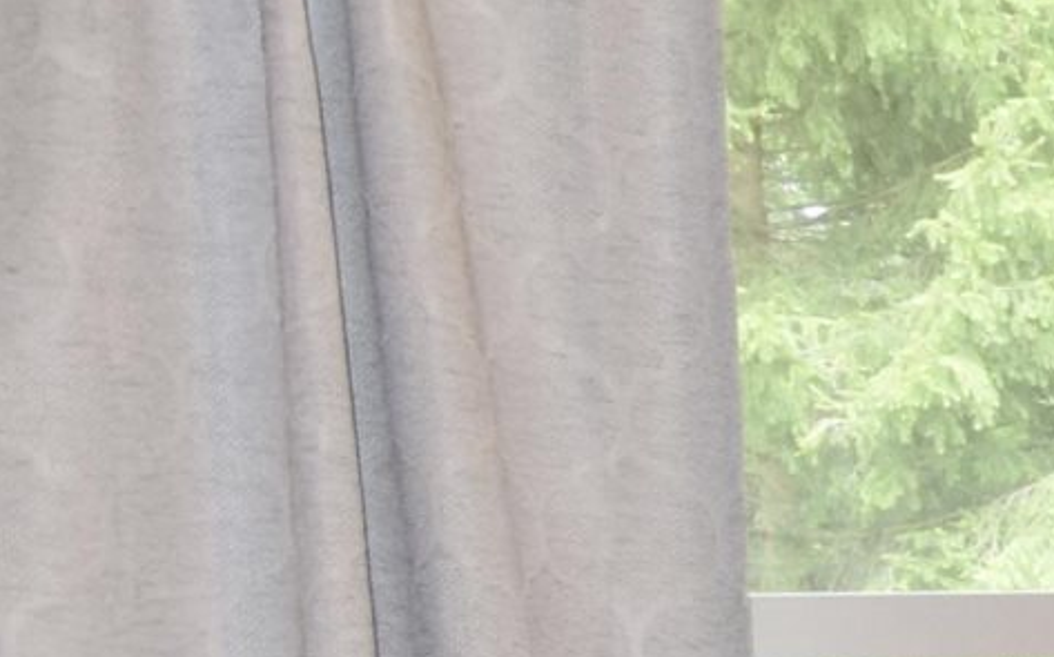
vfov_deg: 11.2
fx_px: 3138
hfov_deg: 12.7
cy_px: 1132
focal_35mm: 109
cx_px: 2779
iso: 800
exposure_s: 1/60
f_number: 4
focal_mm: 11
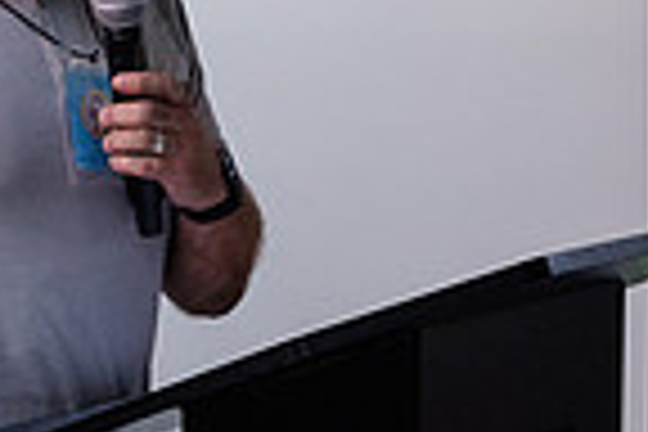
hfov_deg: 11.3
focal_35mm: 181
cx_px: 153
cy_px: 83
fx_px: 3258
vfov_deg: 7.6
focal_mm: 45
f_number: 4
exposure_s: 1/400
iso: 4000
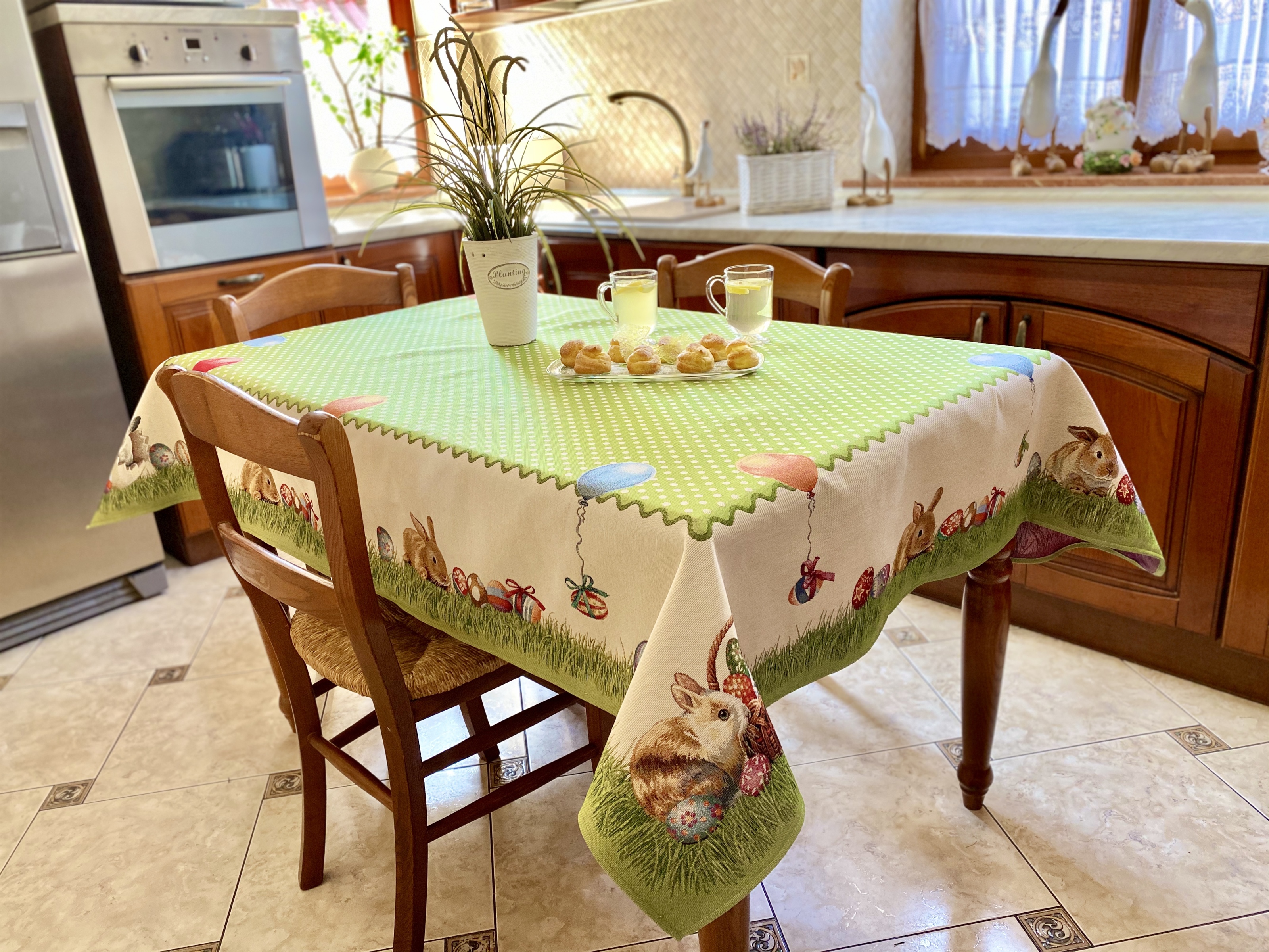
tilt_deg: -20.8
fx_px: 953
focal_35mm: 26
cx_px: 634
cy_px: 476
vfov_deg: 53.1
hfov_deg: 67.3
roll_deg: +4.3
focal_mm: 4.25
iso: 125
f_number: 1.8
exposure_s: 1/71
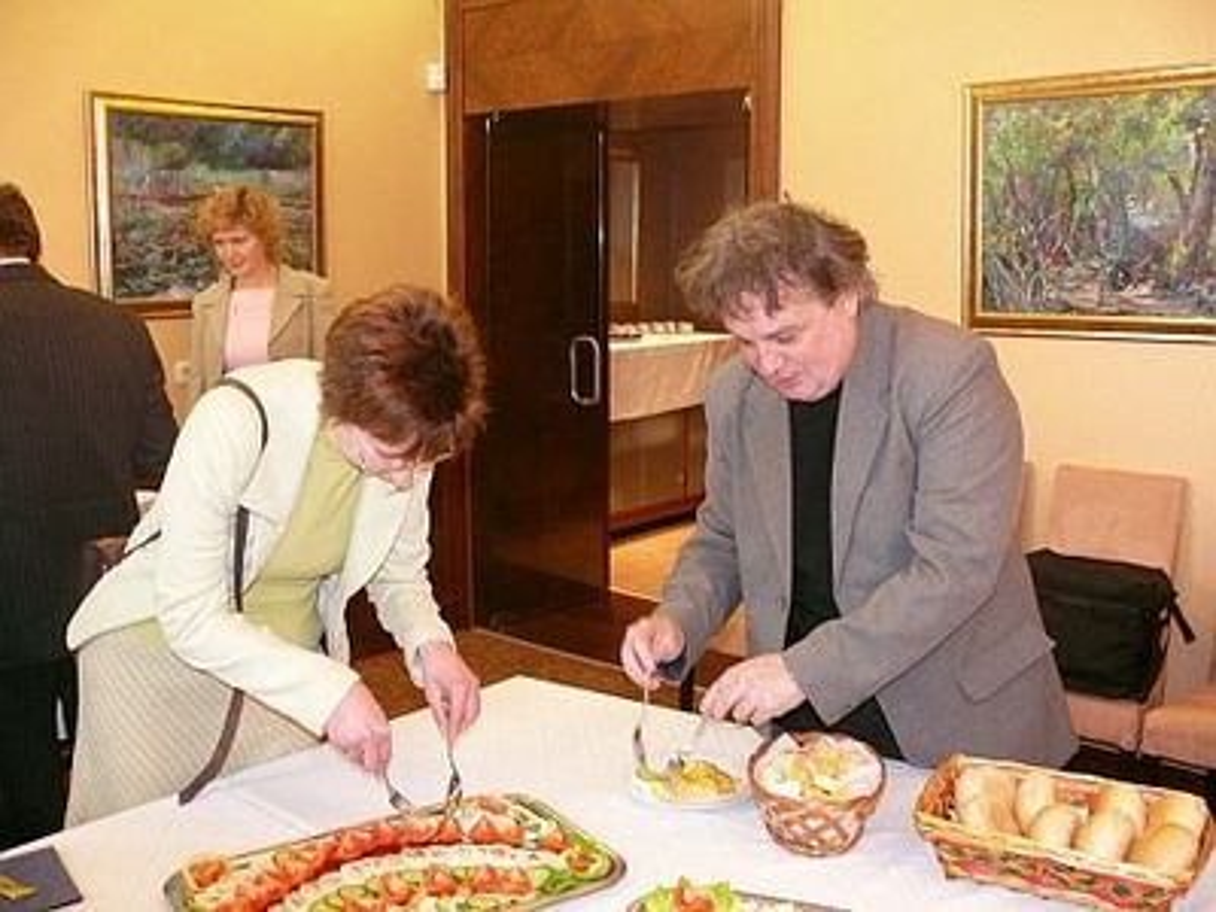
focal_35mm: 35
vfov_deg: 40.7
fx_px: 1229
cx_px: 608
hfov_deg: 52.6
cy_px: 456
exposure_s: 1/30
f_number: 2.8
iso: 400
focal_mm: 7.4
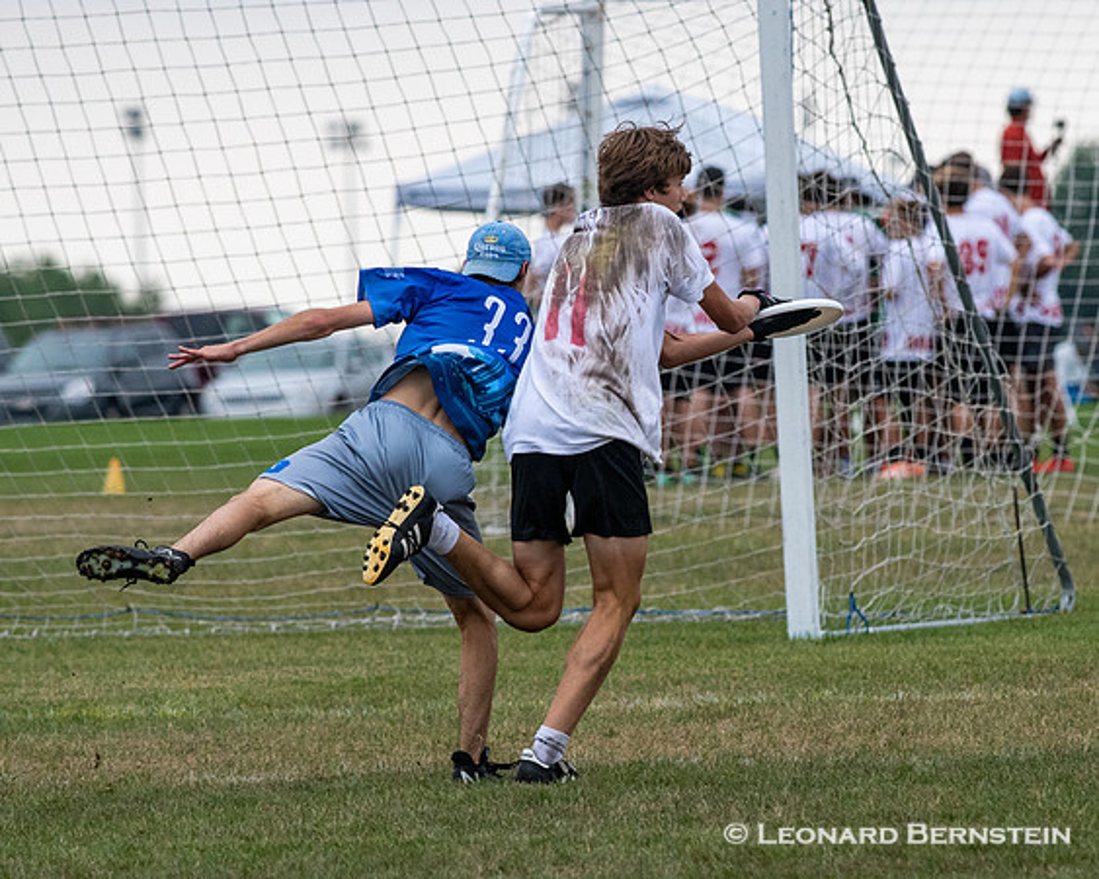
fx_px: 18070
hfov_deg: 3.5
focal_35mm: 556
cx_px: 695
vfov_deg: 2.8
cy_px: 450
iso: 1600
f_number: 6.3
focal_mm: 300
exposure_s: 1/2000
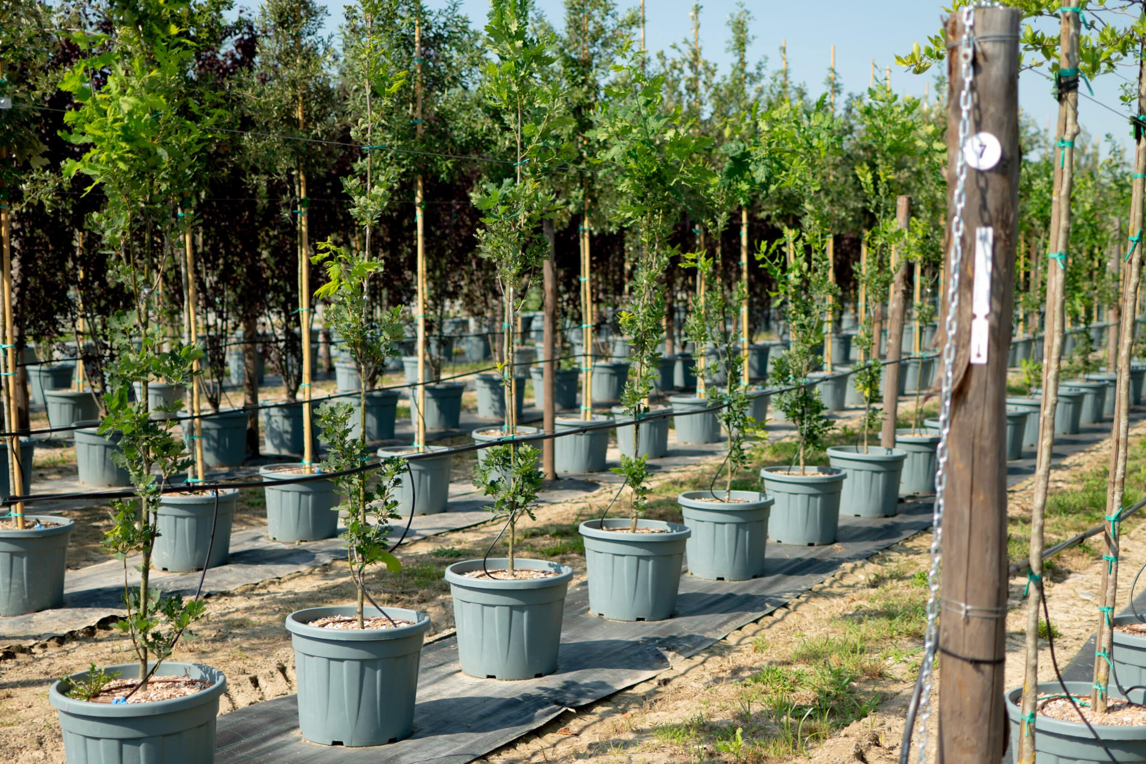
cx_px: 573
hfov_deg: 38.2
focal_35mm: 52
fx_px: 1655
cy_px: 382
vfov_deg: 26.0
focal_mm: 35
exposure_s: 1/1600
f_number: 2.2
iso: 100
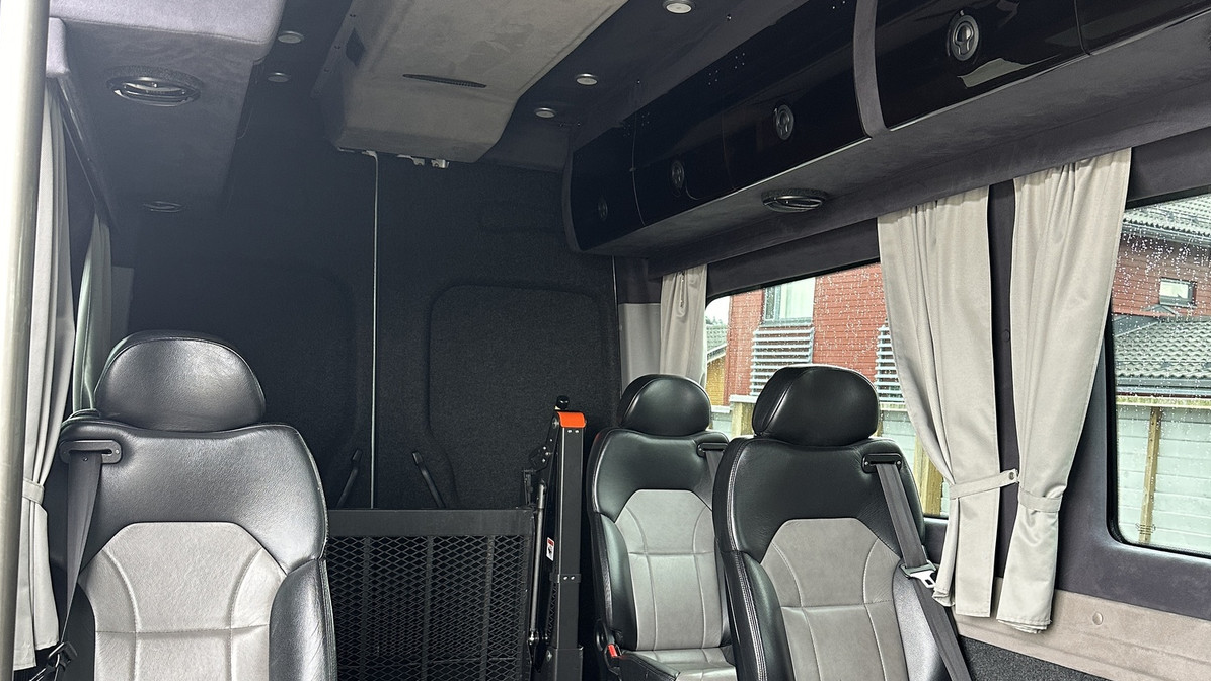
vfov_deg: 33.0
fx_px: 1124
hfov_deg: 56.6
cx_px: 607
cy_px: 519
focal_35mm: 35
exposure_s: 1/121
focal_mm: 6.86
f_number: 1.78
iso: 200
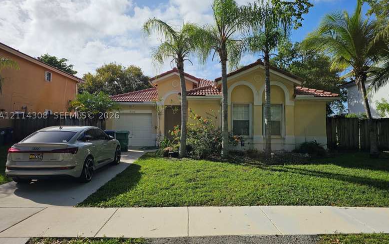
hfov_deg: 72.5
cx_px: 196
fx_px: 265
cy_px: 116
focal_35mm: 25
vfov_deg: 49.3
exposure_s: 1/1610
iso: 10
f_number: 1.7
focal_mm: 6.3
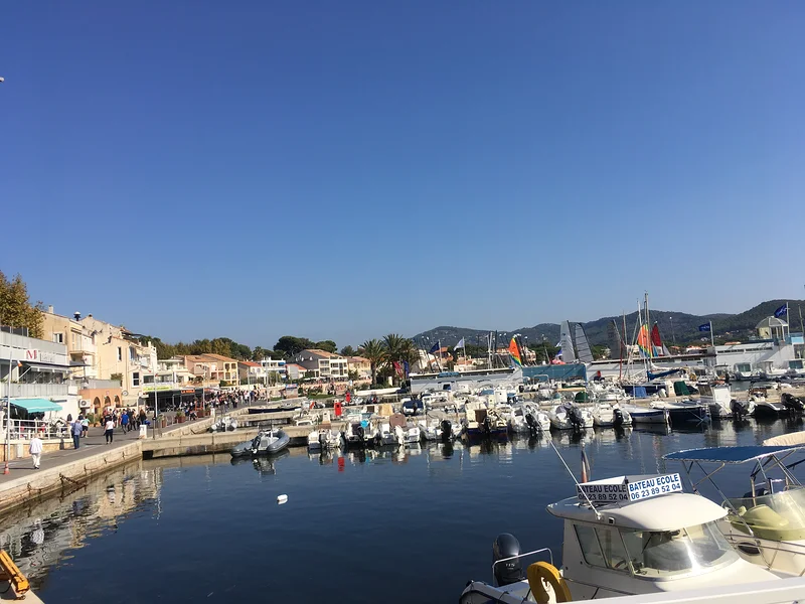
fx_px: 674
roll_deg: +4.0
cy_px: 302
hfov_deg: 61.7
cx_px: 402
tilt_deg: +6.4
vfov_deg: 48.2
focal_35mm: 29
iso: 25
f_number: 2.2
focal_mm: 4.15
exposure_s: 1/2198
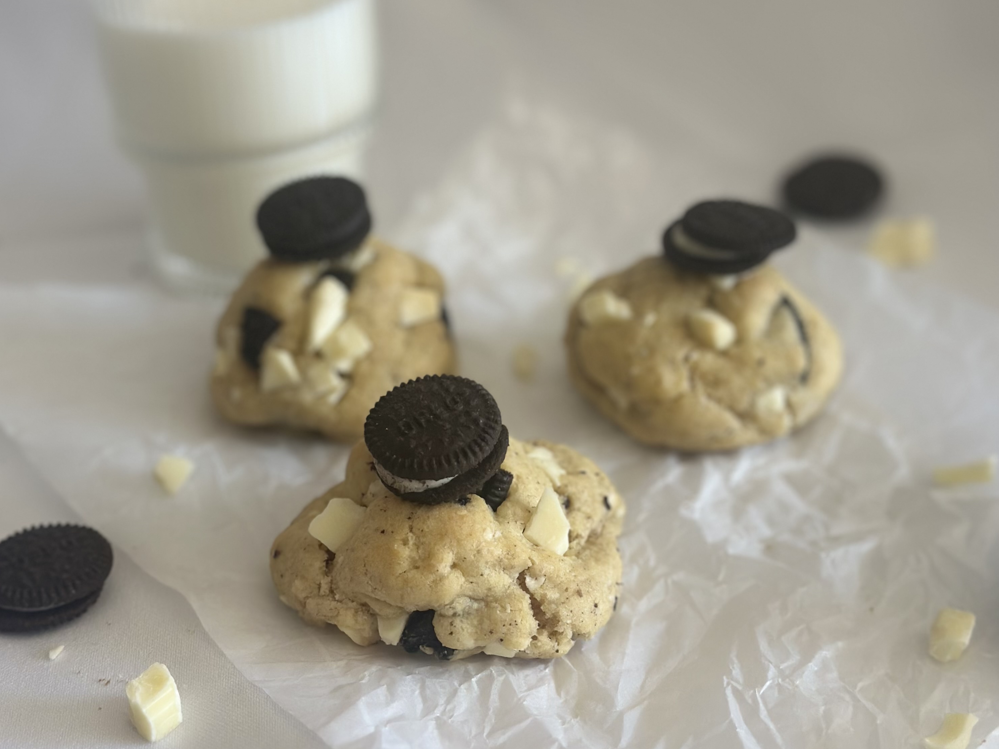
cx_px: 503
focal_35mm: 65
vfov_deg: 22.5
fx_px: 1876
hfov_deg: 29.8
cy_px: 254
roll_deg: +1.8
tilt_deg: -26.2
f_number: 1.78
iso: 125
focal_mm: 6.86
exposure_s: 1/91
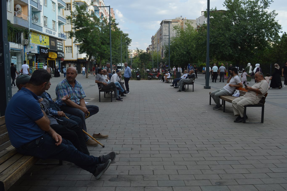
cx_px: 144
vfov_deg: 41.7
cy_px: 96
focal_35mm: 32
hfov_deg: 59.5
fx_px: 251
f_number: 6.3
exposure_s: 1/160
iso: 100
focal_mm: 21
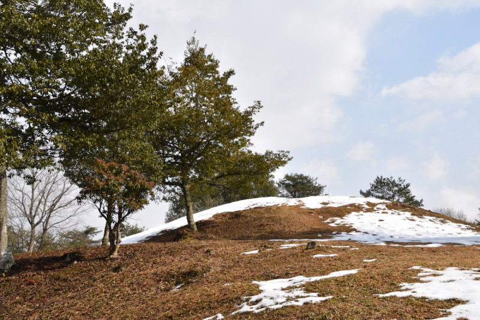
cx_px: 240
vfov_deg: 34.2
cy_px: 160
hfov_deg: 49.6
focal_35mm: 39
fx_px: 520
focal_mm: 26
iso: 100
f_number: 11
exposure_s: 1/200
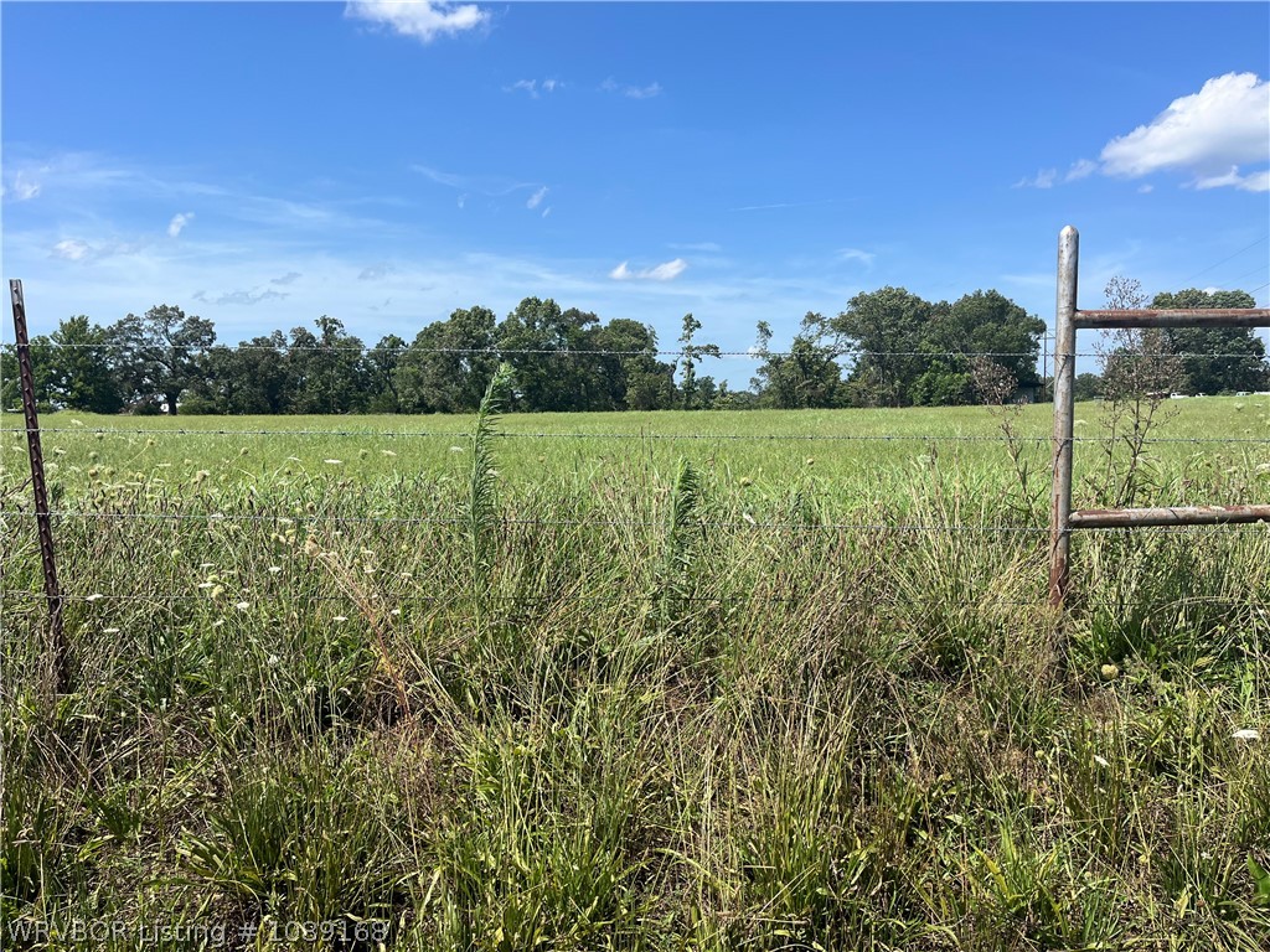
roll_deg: +1.7
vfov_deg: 53.1
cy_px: 476
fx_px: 954
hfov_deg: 67.3
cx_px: 635
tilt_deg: -3.9
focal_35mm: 26
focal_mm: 5.1
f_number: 1.6
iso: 50
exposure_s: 1/3413
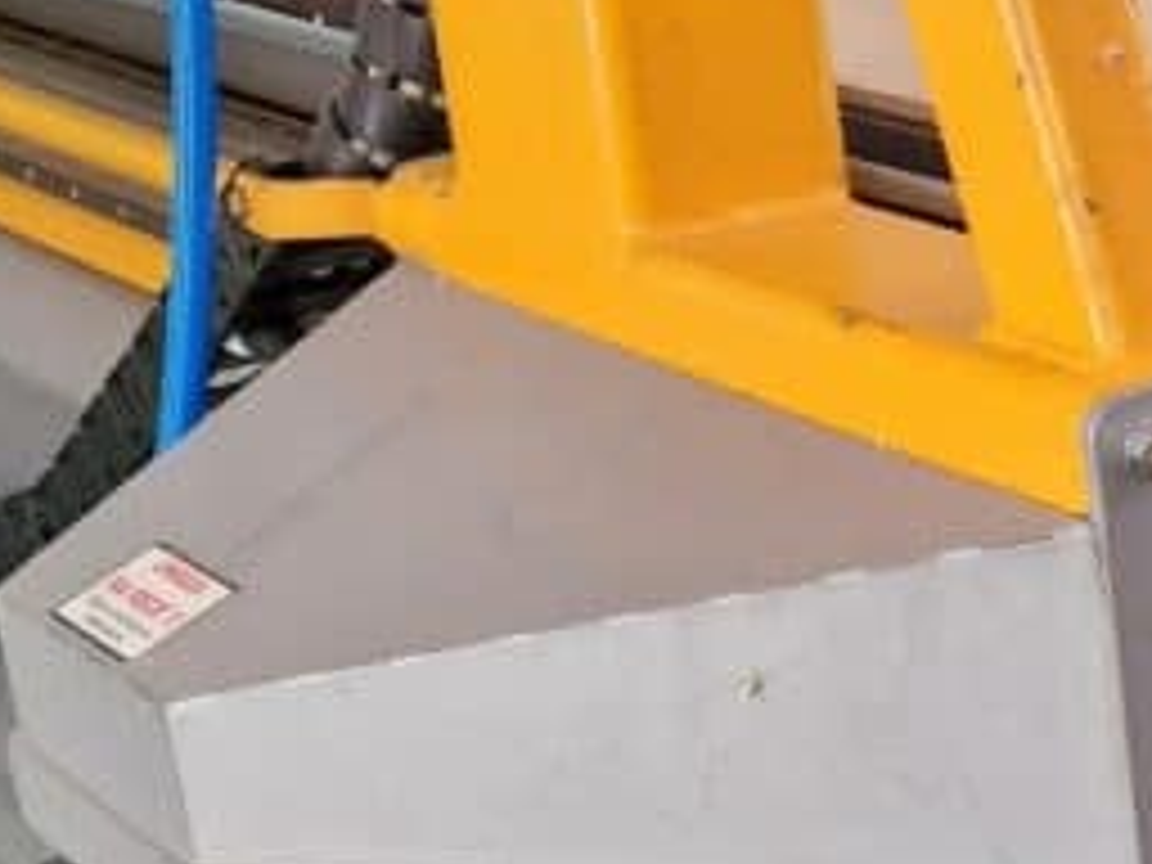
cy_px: 378
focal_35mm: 96
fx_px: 3195
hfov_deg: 18.2
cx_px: 1726
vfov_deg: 15.4
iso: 125
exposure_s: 1/100
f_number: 1.8
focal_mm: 6.4
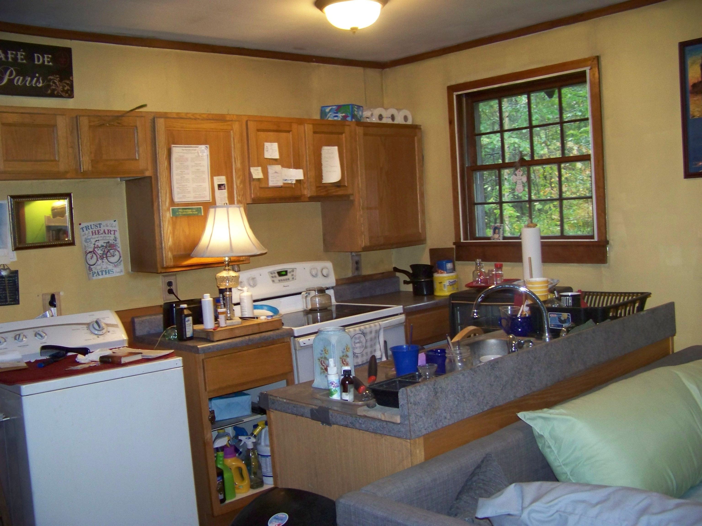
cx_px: 351
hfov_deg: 51.4
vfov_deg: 39.7
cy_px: 263
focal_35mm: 36
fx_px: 730
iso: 200
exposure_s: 1/30
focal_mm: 5.85
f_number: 2.8
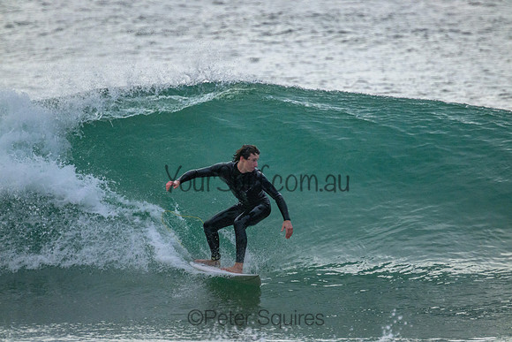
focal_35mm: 800
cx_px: 256
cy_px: 171
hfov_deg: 2.6
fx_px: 11380
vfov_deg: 1.7
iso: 5600
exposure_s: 1/2000
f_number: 11
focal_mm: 800
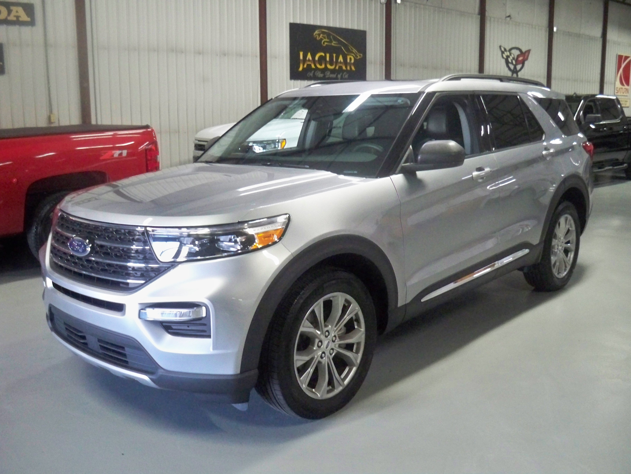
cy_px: 237
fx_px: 638
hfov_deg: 52.6
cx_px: 316
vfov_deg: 40.7
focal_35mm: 35
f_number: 3.1
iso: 800
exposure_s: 1/60
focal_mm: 6.3
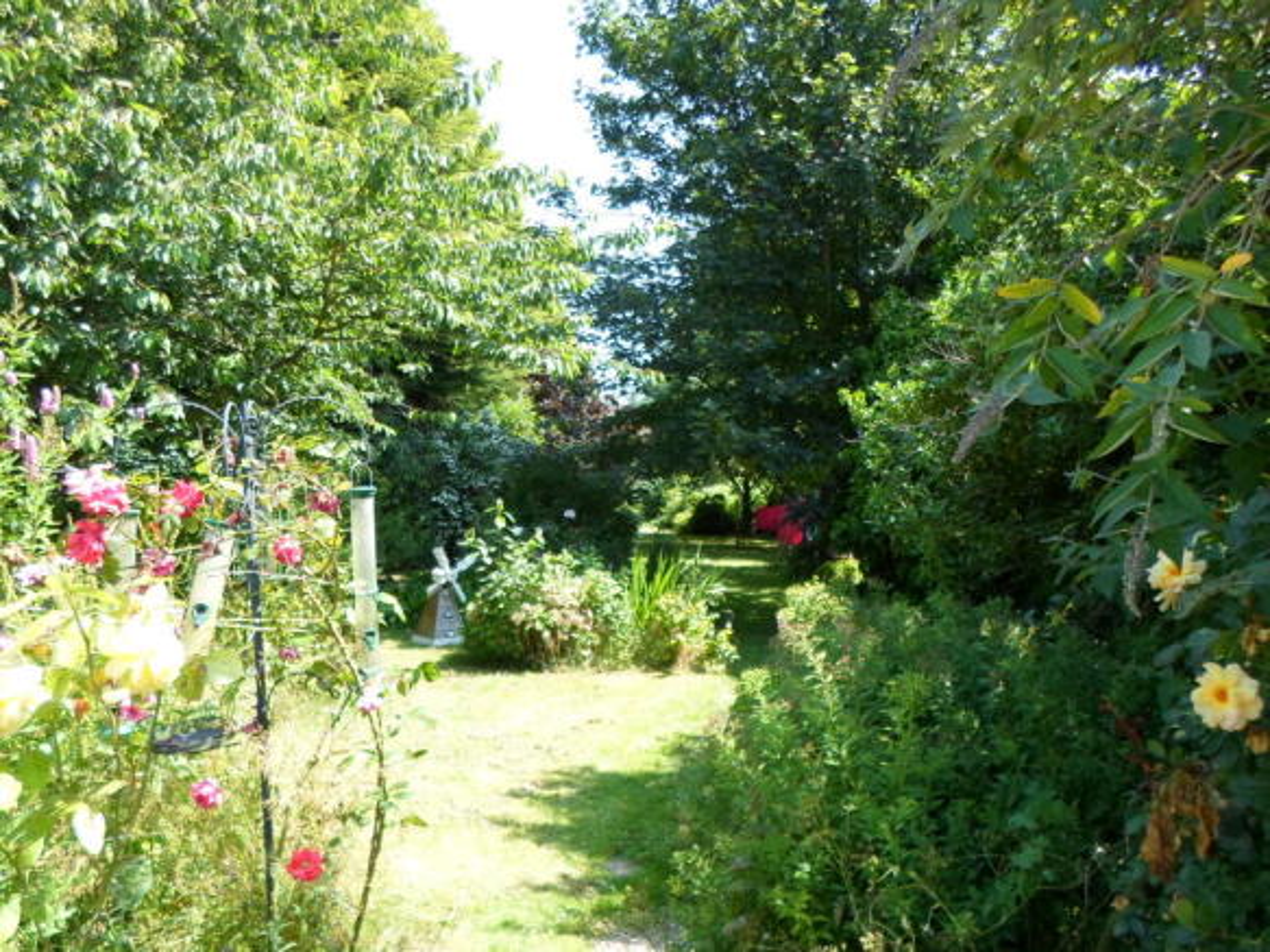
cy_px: 476
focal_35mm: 25
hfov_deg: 69.4
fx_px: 917
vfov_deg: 54.9
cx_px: 635
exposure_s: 1/180
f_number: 2.5
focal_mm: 4.5
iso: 80
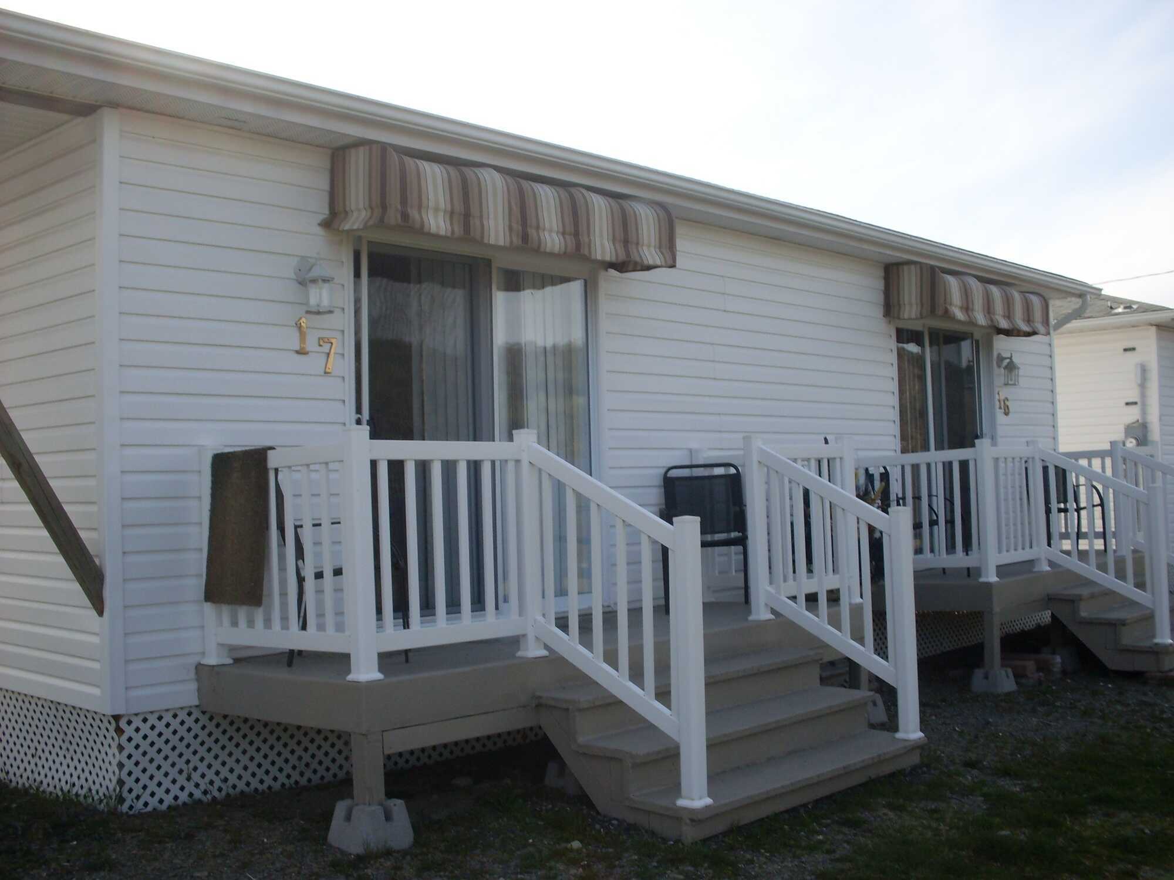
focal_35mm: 38
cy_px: 440
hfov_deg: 49.0
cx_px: 587
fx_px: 1289
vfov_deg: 37.7
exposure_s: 1/125
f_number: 8.4
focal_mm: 6.3
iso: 80
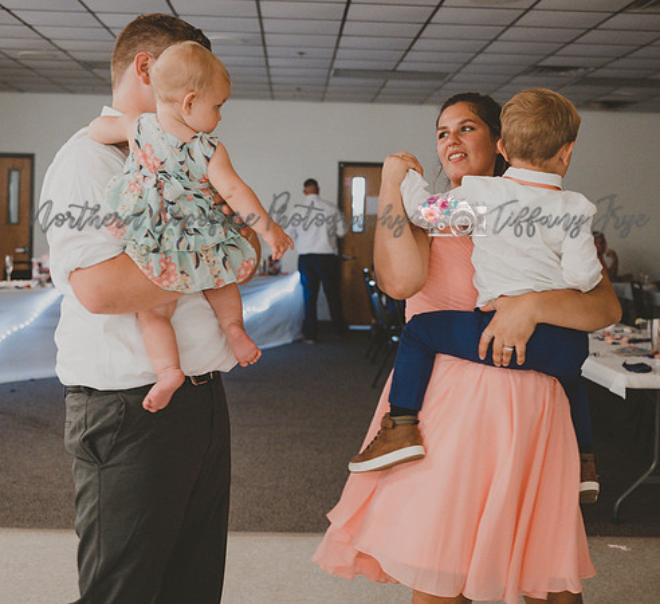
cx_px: 322
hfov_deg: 35.5
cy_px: 241
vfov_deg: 32.6
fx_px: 1030
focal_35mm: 50
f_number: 2.8
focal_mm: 34
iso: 3200
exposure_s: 1/100
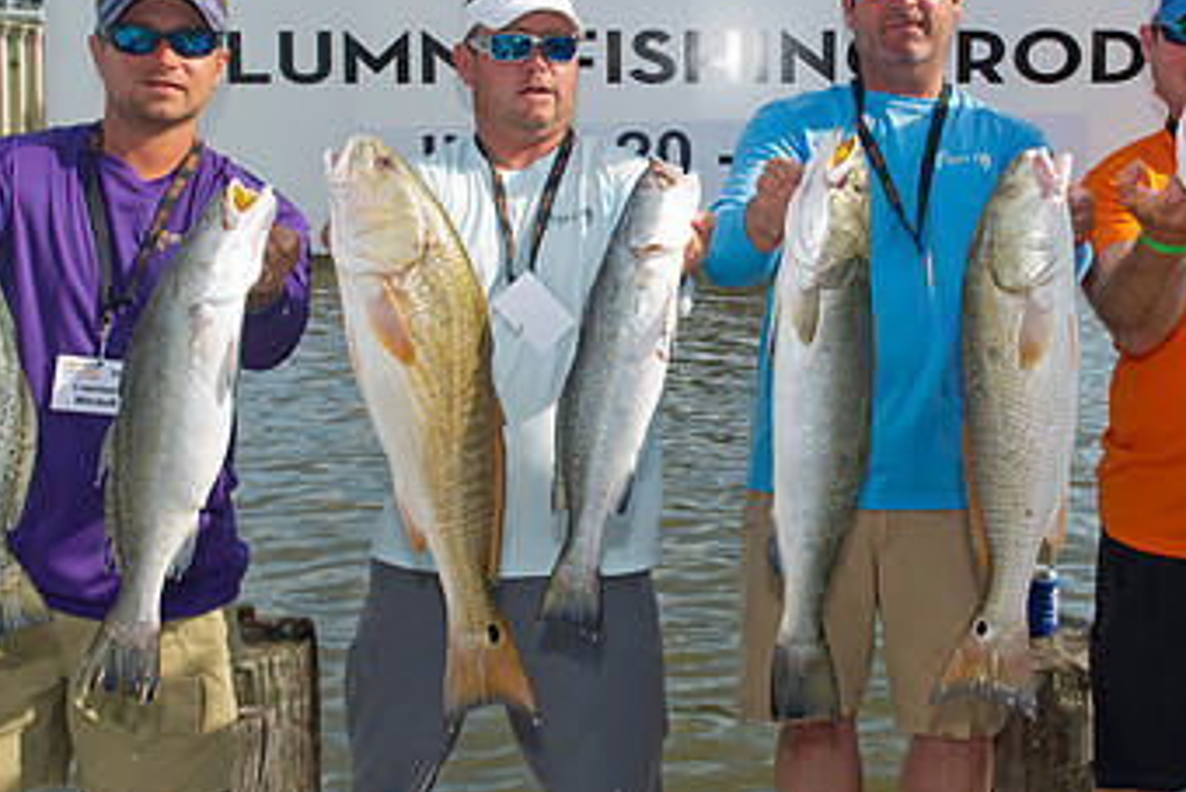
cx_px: 726
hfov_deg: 42.5
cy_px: 234
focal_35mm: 46
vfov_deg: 29.0
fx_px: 1516
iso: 125
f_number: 7.1
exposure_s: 1/250
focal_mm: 27
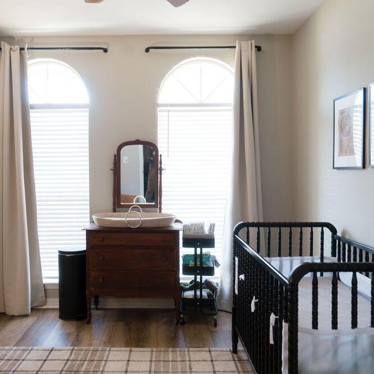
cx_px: 162
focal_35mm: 32
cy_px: 185
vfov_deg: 51.1
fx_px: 391
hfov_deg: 51.0
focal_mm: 24
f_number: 4
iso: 500
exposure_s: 1/30
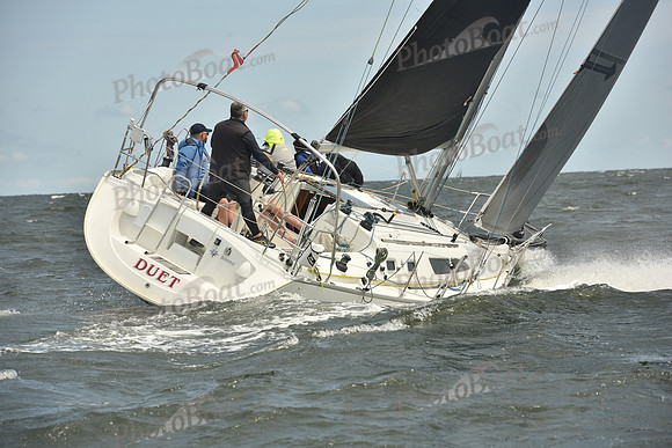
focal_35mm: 200
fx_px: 3734
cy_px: 224
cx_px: 336
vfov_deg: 6.9
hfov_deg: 10.3
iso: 250
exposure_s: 1/800
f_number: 9
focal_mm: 200
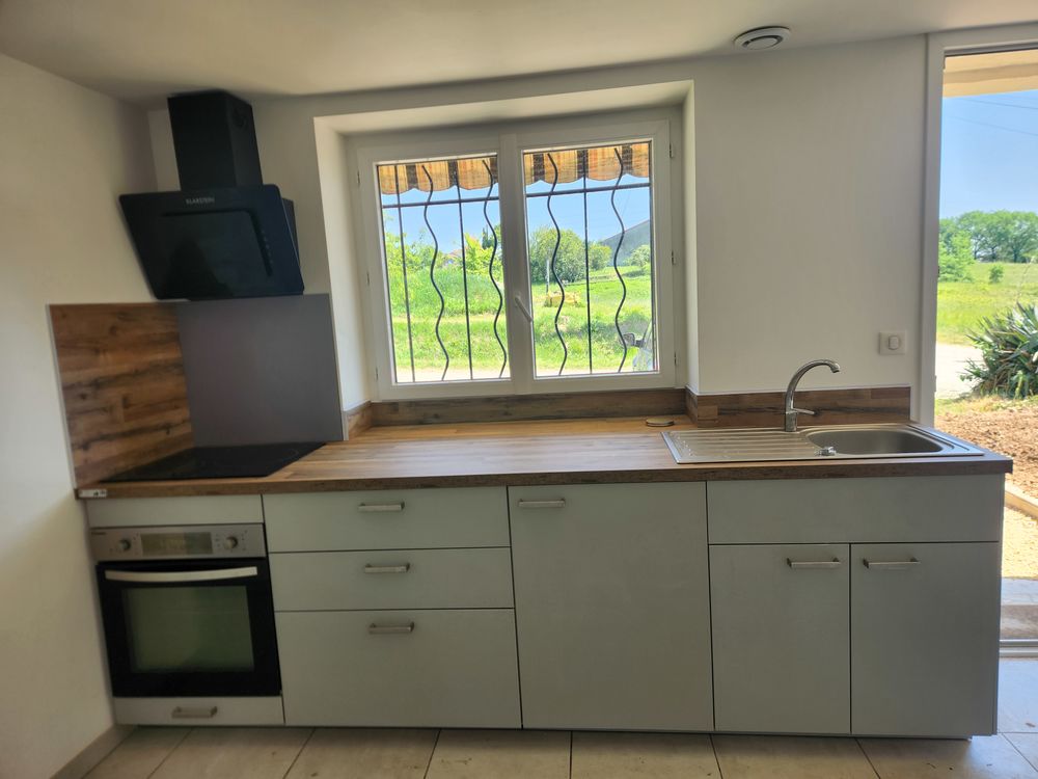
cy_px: 390
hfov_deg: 73.9
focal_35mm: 23
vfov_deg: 58.9
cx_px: 519
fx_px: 690
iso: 25
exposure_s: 1/180
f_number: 1.8
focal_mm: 5.4
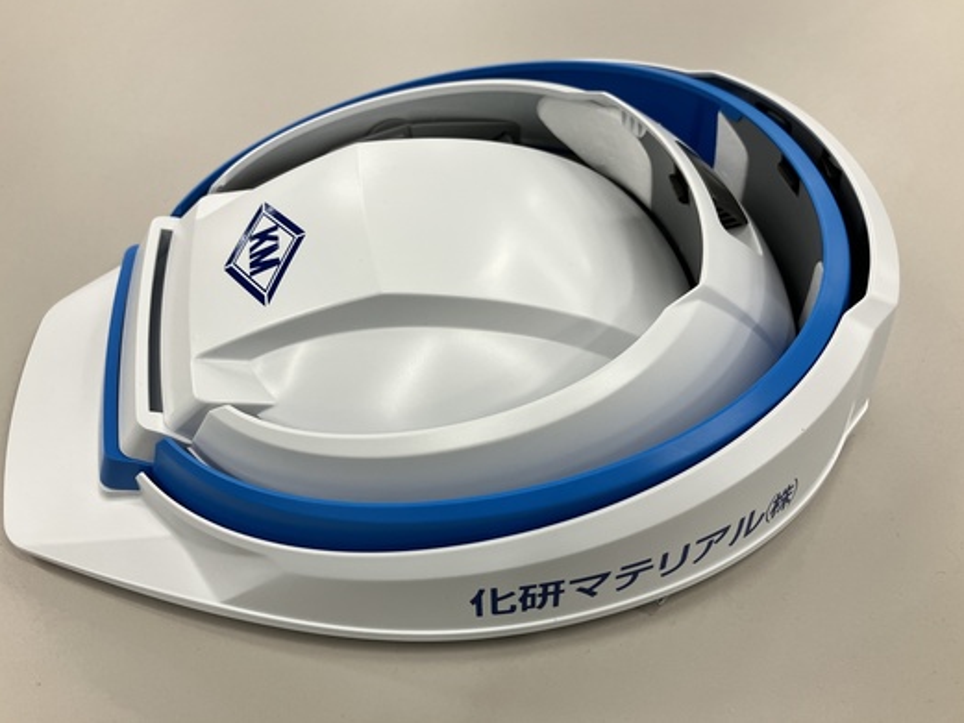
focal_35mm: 29
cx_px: 468
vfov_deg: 48.2
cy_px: 352
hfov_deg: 61.6
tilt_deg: -50.6
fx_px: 808
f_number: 1.8
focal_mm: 3.99
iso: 40
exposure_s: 1/100
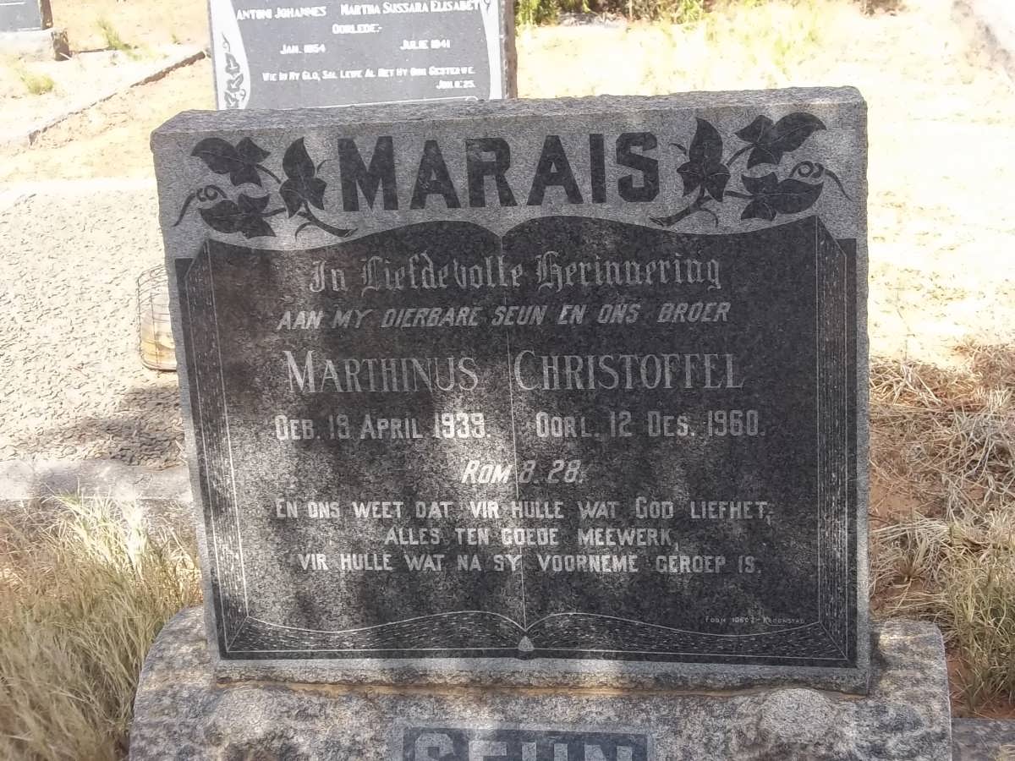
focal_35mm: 50
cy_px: 380
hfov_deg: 38.2
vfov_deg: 29.1
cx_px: 508
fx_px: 1466
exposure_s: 1/250
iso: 80
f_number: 3.6
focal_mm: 8.8
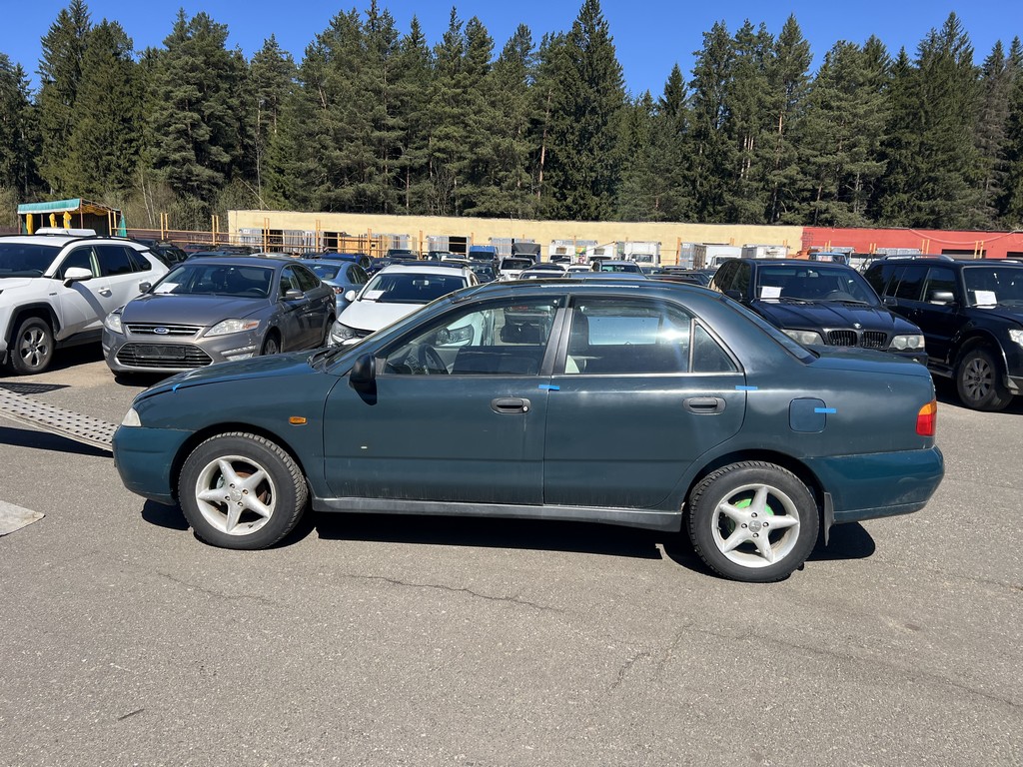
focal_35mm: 26
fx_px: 768
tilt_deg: -7.0
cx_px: 512
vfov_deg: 53.1
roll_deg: -0.5
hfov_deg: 67.3
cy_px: 384
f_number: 1.5
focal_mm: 5.7
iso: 50
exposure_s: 1/2841
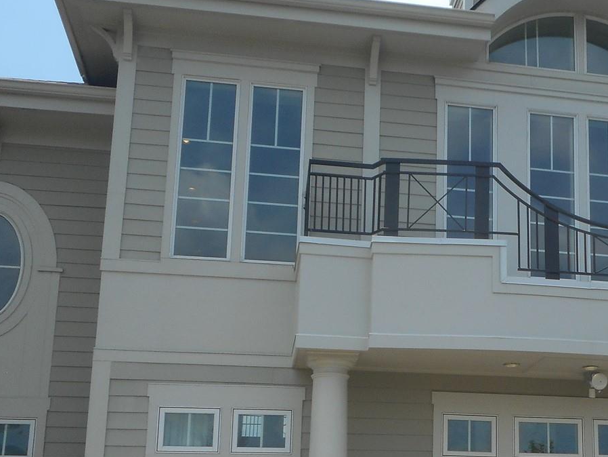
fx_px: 1001
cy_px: 334
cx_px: 506
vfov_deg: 25.4
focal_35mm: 57
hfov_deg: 32.6
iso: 80
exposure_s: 1/800
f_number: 3.7
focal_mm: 4.5
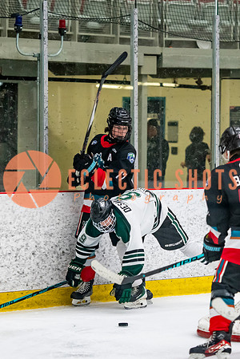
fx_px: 2031
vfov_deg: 10.1
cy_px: 204
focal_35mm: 203
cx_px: 149
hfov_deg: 6.8
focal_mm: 110
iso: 2000
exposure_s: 1/640
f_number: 3.2
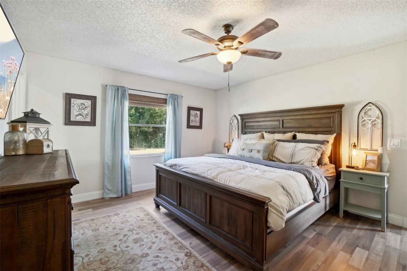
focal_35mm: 15
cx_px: 204
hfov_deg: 100.4
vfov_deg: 77.3
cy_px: 136
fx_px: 170
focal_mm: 10
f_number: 8
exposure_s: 1/8
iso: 400
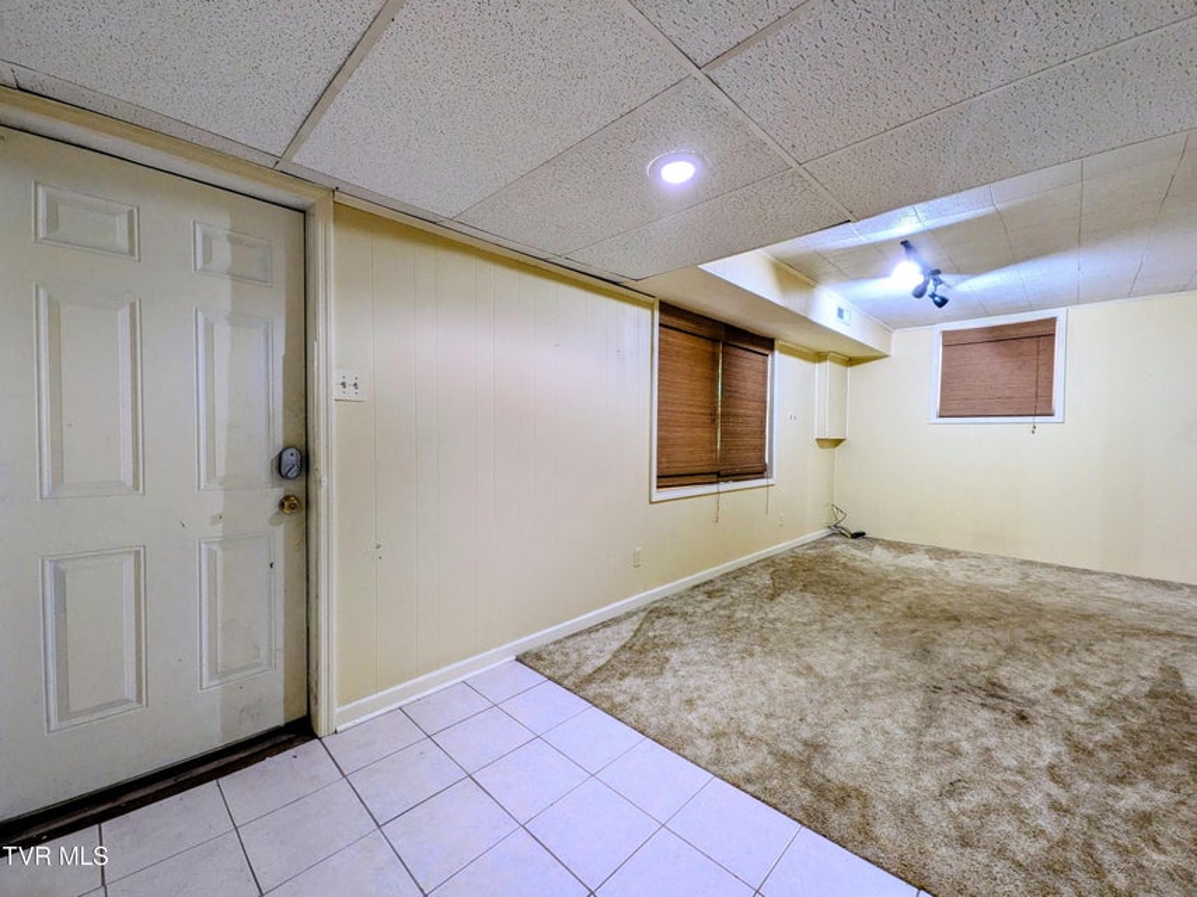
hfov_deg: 102.1
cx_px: 598
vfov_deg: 85.6
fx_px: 484
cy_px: 448
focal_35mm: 14
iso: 197
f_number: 2.2
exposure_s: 1/24
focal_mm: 1.85
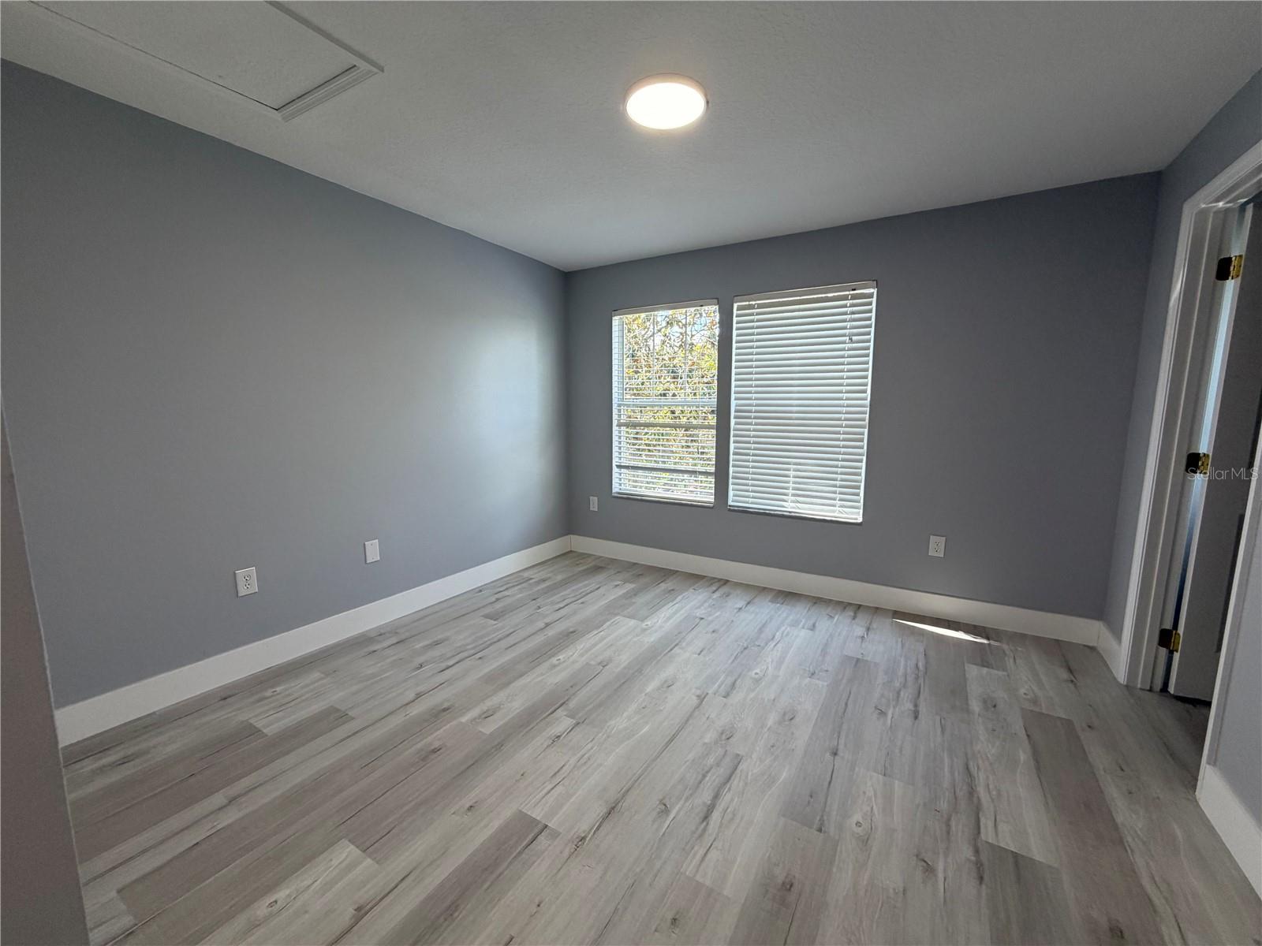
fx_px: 510
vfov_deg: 85.7
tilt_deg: -7.6
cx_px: 631
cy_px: 473
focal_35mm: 14
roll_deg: -0.5
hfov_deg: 102.1
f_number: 2.2
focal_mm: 2.22
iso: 125
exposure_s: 1/120
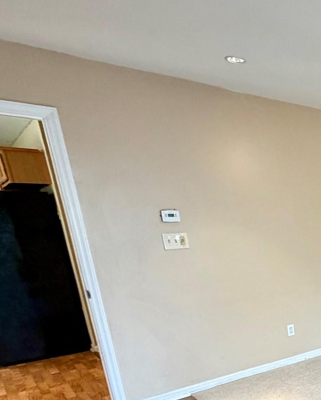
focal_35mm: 34
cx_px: 444
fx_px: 404
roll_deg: +1.1
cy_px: 324
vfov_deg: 49.5
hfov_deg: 30.8
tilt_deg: -15.3
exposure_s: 1/120
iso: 250
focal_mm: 2.22
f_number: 2.2
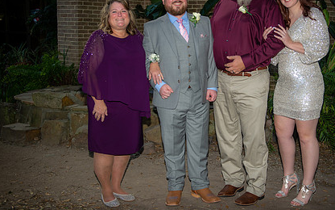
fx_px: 493
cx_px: 217
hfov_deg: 37.2
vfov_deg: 23.9
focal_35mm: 54
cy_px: 76
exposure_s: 1/250
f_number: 2.8
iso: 64
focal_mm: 38
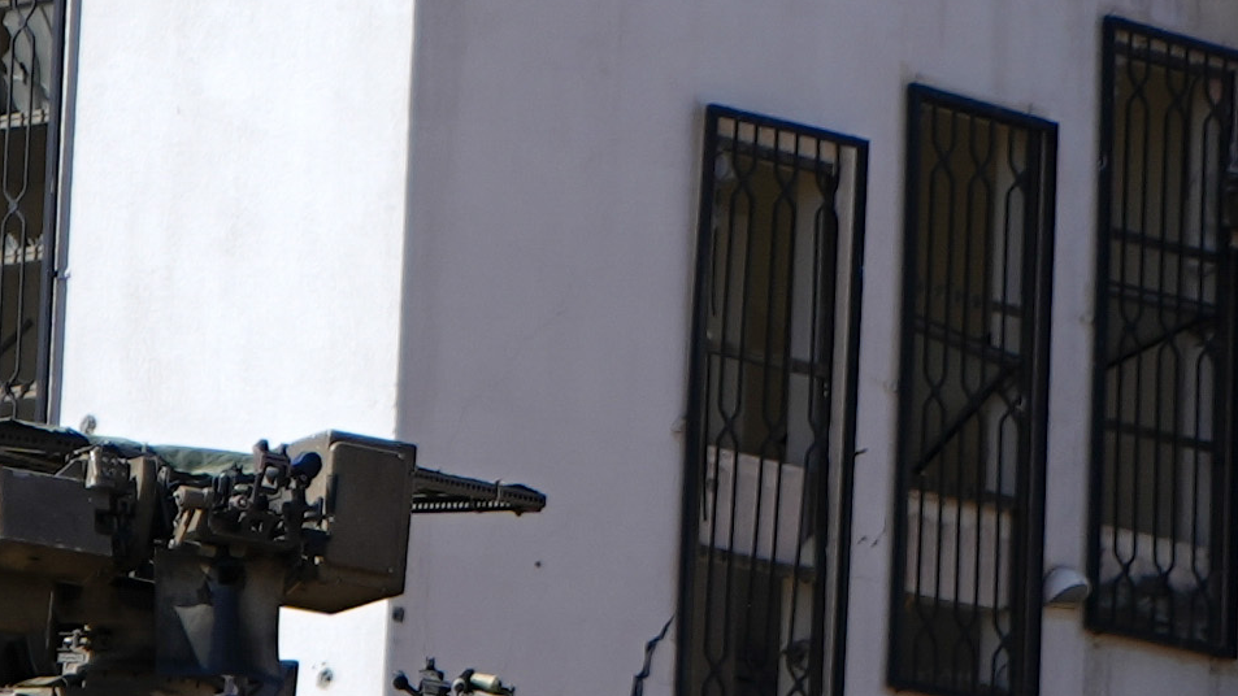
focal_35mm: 321
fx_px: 10537
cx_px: 617
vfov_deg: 3.8
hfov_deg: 6.7
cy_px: -119
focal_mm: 35
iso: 50
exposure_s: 1/1250
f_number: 2.8
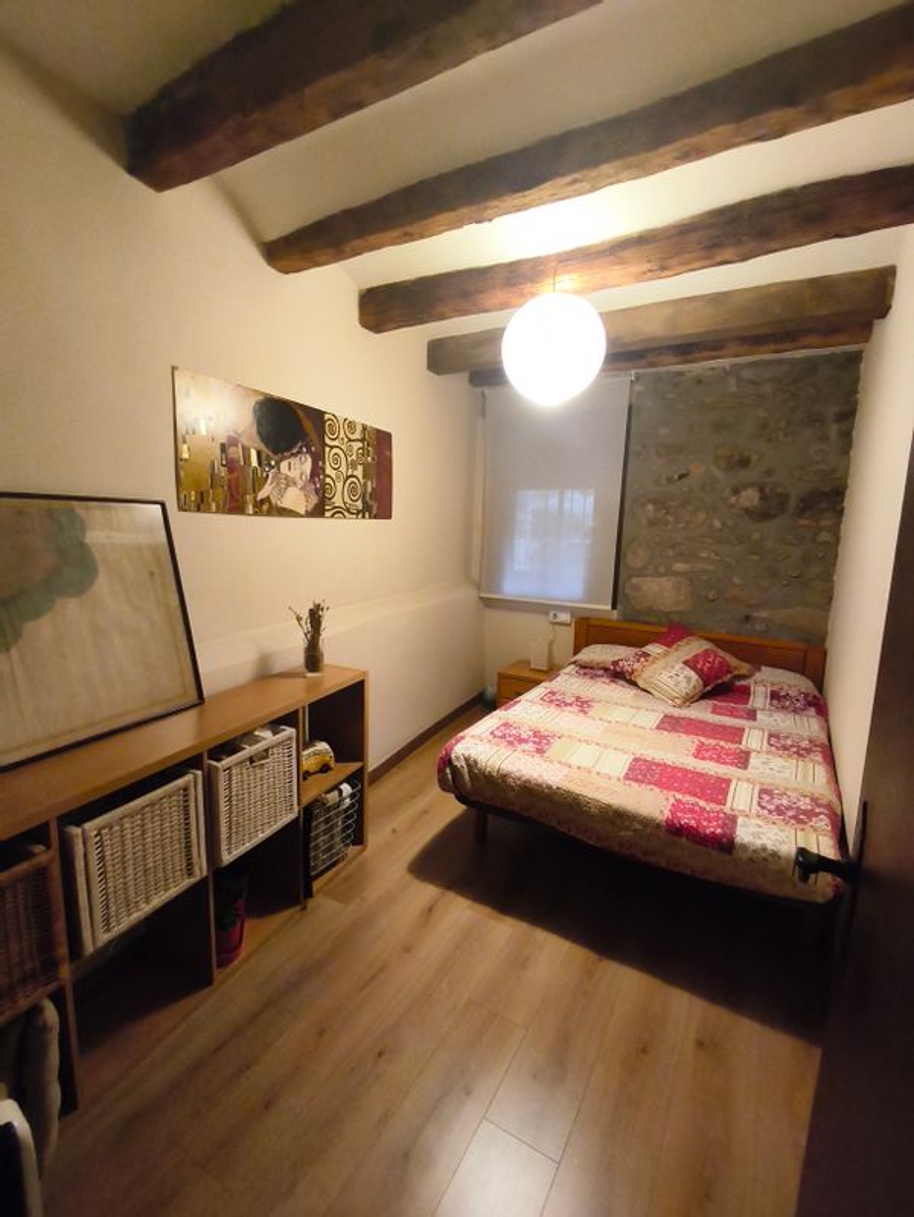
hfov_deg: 81.8
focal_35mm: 15
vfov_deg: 98.1
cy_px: 608
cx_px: 457
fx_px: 528
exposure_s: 1/33.3
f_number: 2.2
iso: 800
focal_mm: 1.65
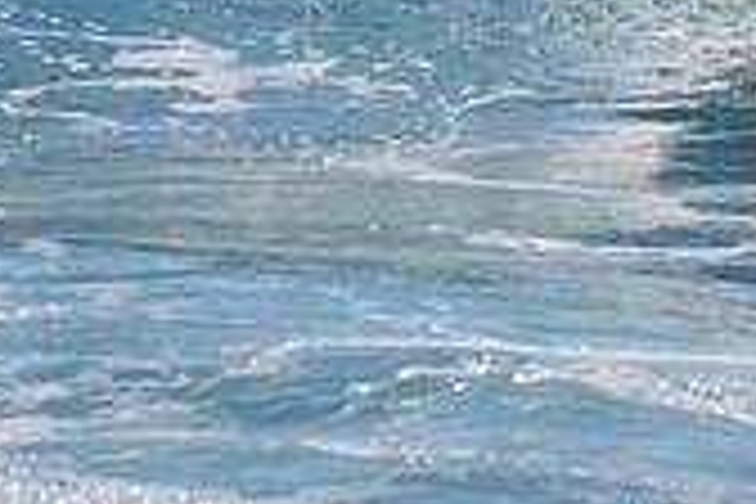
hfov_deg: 1.0
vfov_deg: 0.7
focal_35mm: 2111
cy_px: -311
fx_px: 44328
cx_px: 1356
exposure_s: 1/2000
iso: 140
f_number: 5.6
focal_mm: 500
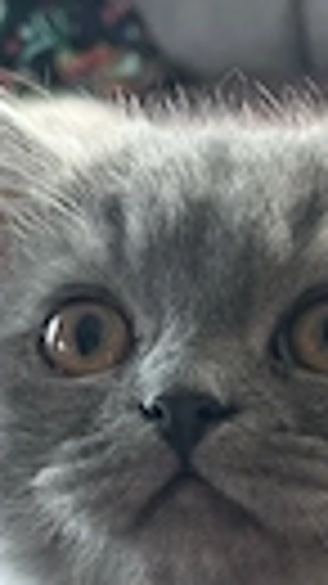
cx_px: 310
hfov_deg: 13.7
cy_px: 639
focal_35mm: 87
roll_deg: +11.0
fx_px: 1347
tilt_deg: -28.5
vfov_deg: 23.1
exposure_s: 1/102
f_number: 1.6
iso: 125
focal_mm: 4.2
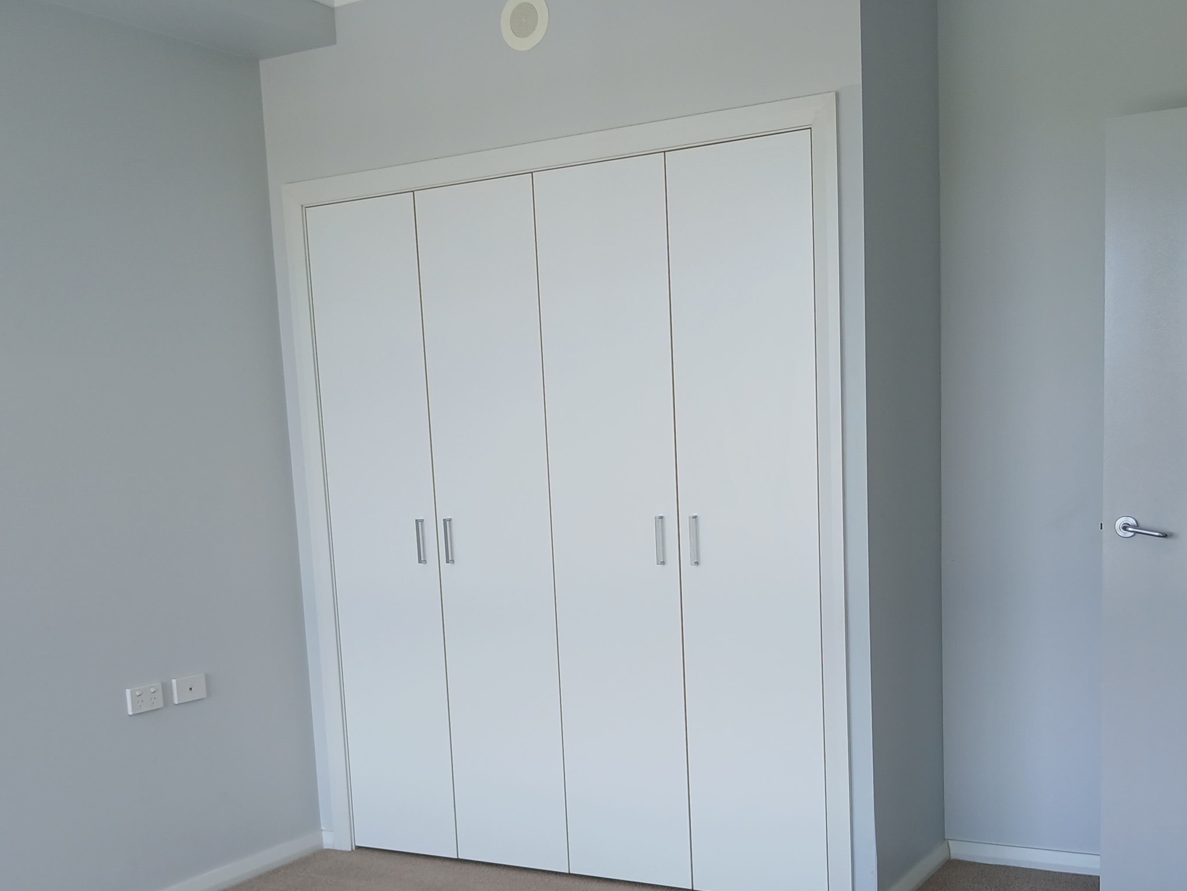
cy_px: 652
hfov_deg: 47.8
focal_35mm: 39
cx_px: 623
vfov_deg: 36.1
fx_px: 1337
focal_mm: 3.98
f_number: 1.8
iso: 25
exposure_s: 1/50
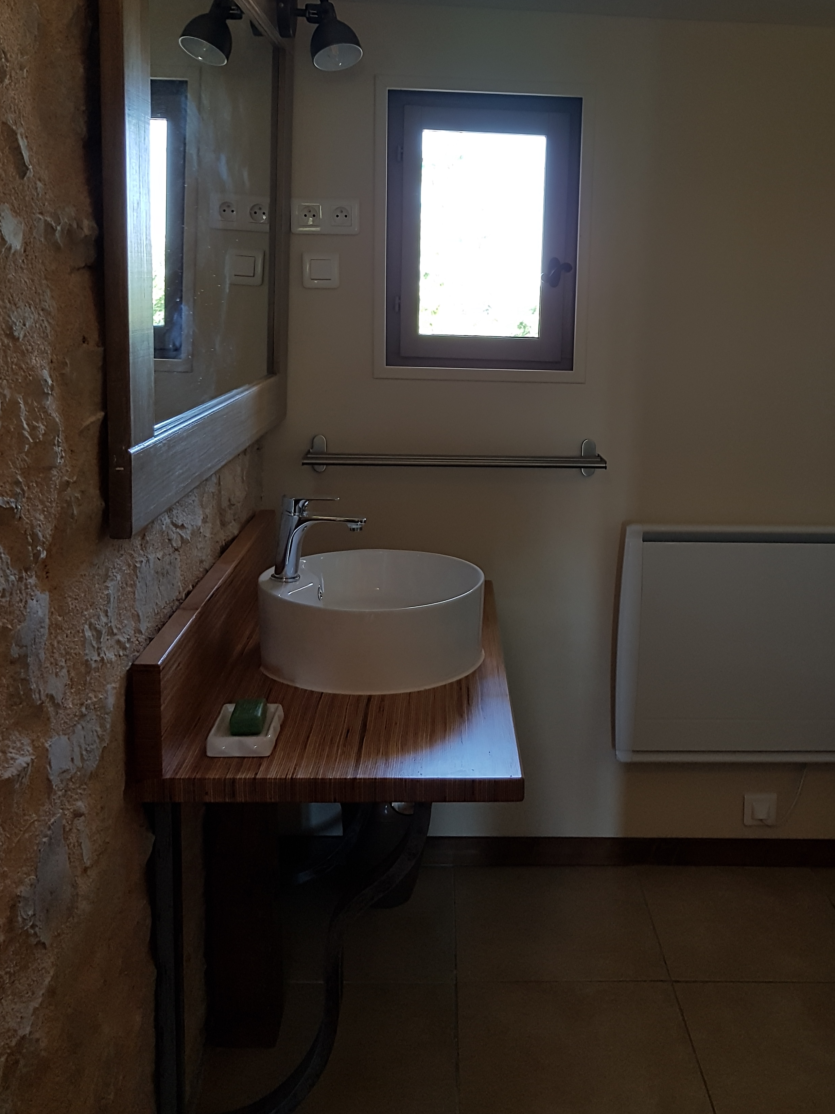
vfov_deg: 56.3
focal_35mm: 32
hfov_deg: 44.0
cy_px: 435
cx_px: 485
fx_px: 1029
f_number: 1.7
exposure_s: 1/100
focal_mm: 4.2
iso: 80
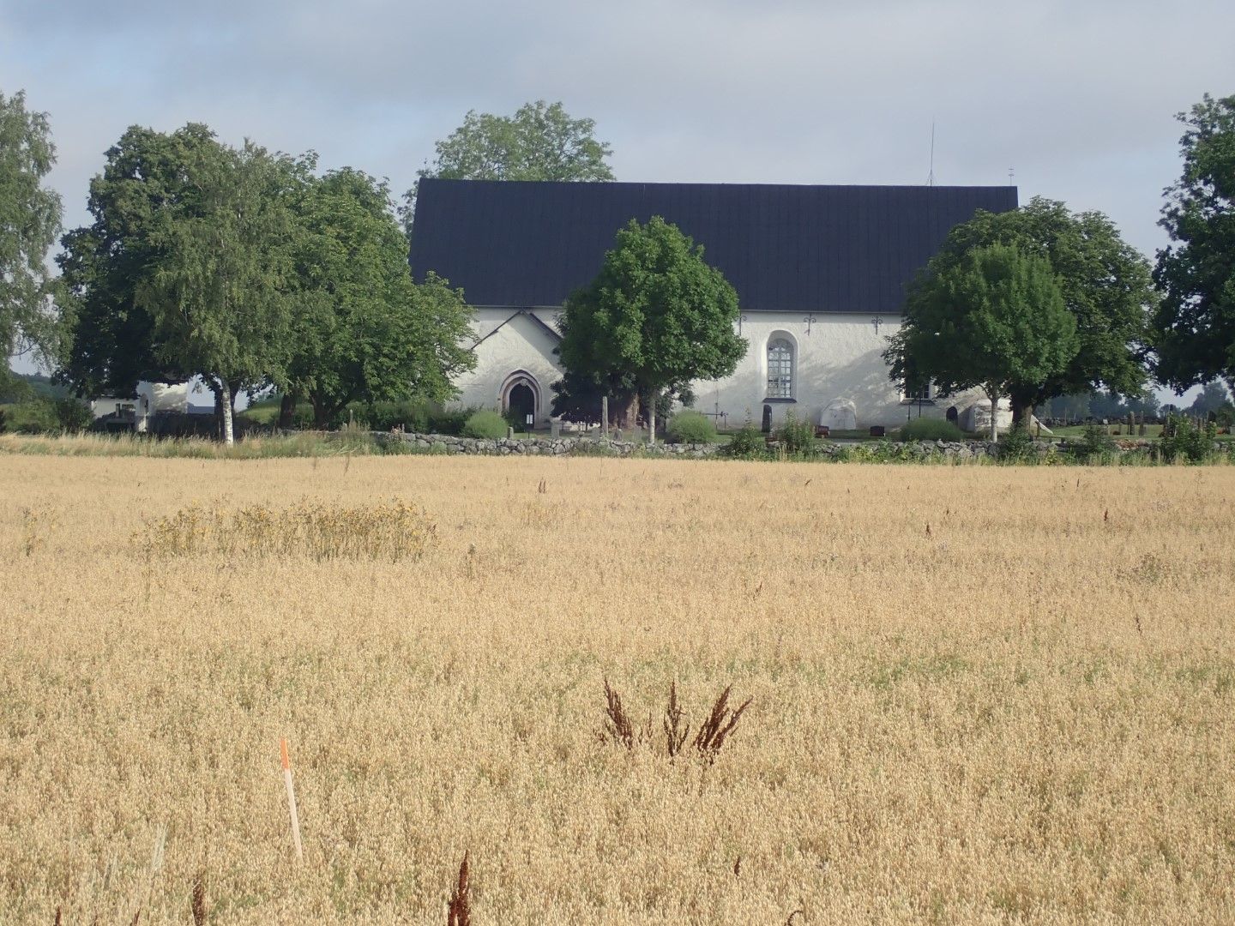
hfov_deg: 24.4
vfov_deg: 18.4
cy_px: 463
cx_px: 618
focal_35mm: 80
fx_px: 2854
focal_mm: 14.41
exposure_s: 1/200
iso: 100
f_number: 5.6
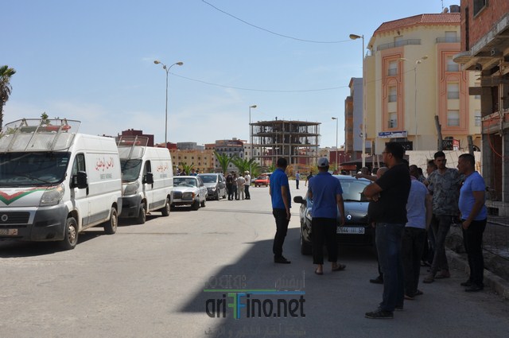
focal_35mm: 42
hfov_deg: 46.5
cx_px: 254
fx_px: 593
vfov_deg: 31.8
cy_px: 169
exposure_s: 1/320
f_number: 9
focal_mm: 28
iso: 200
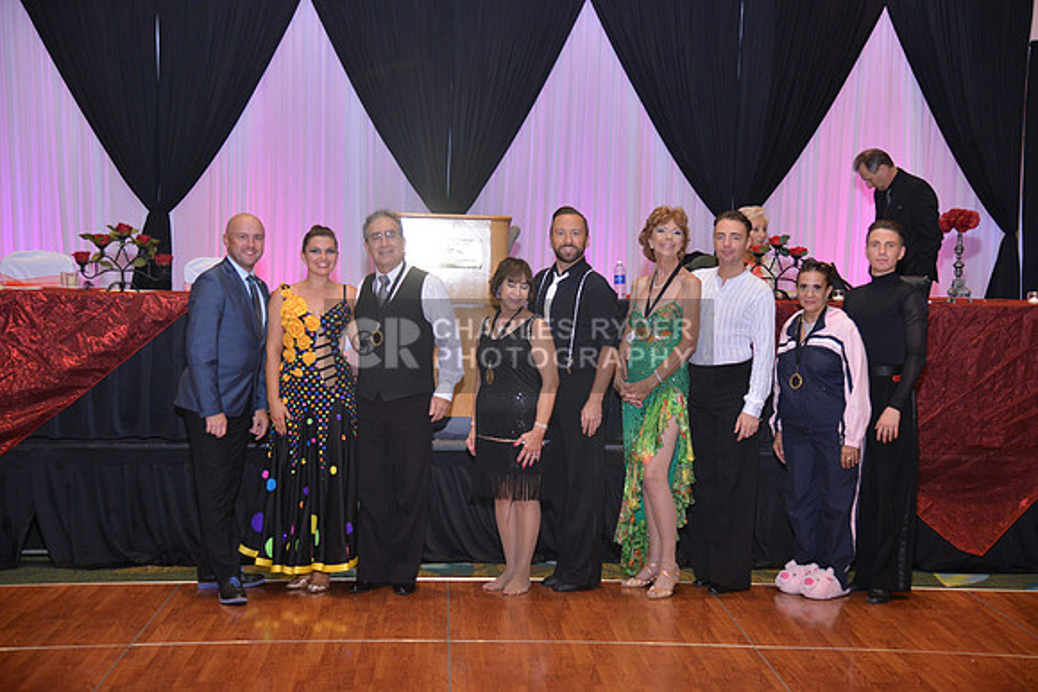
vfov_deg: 24.6
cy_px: 346
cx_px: 519
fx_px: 1586
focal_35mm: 55
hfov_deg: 36.2
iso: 1250
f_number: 4
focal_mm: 55
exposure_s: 1/250
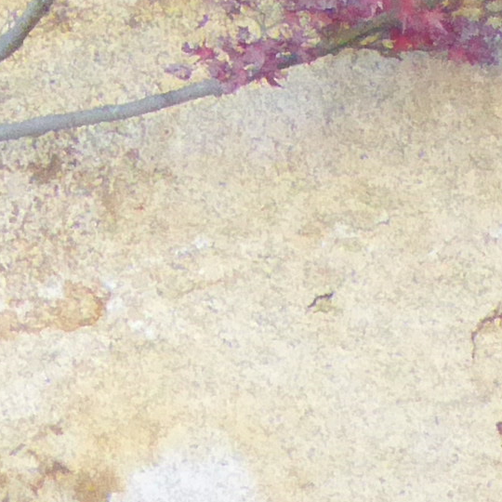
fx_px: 14061
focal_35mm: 857
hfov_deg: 2.0
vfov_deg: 2.0
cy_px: -1146
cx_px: -928
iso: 640
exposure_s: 1/125
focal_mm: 17.5
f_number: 5
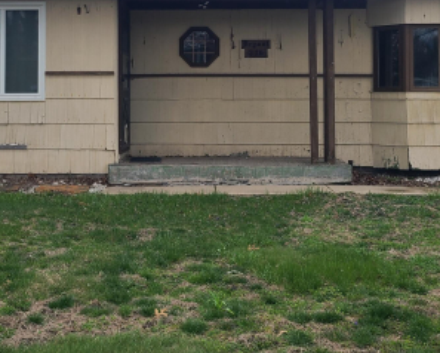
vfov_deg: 26.2
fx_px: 743
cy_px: 73
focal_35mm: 57
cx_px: 199
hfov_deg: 33.0
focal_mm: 5.4
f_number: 1.8
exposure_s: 1/1255
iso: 40
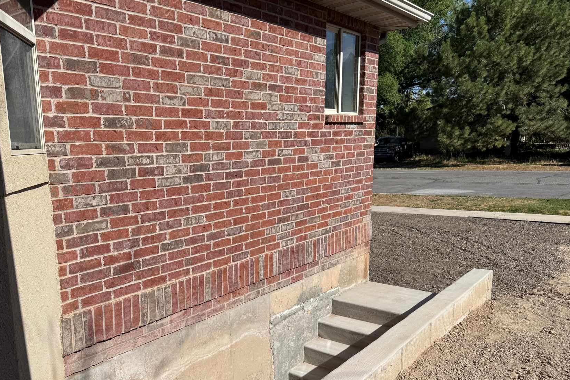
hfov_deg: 59.6
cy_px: 249
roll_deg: +1.1
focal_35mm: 31
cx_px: 218
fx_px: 491
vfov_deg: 41.8
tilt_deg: -10.4
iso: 80
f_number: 1.78
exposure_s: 1/8130
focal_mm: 6.76
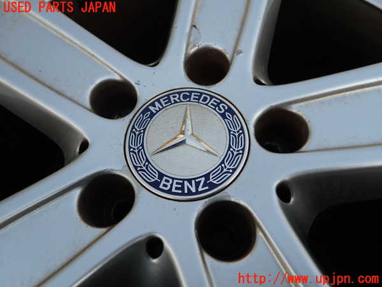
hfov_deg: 69.4
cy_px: 144
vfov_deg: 54.9
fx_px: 276
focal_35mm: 25
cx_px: 191
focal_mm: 4.5
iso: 100
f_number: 2.8
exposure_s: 1/800
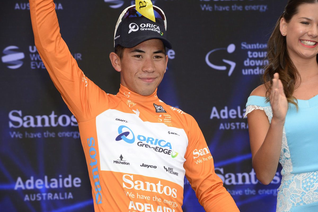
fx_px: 1633
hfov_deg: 11.1
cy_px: 106
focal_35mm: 185
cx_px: 159
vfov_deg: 7.4
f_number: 11
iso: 400
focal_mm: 185
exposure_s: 1/250
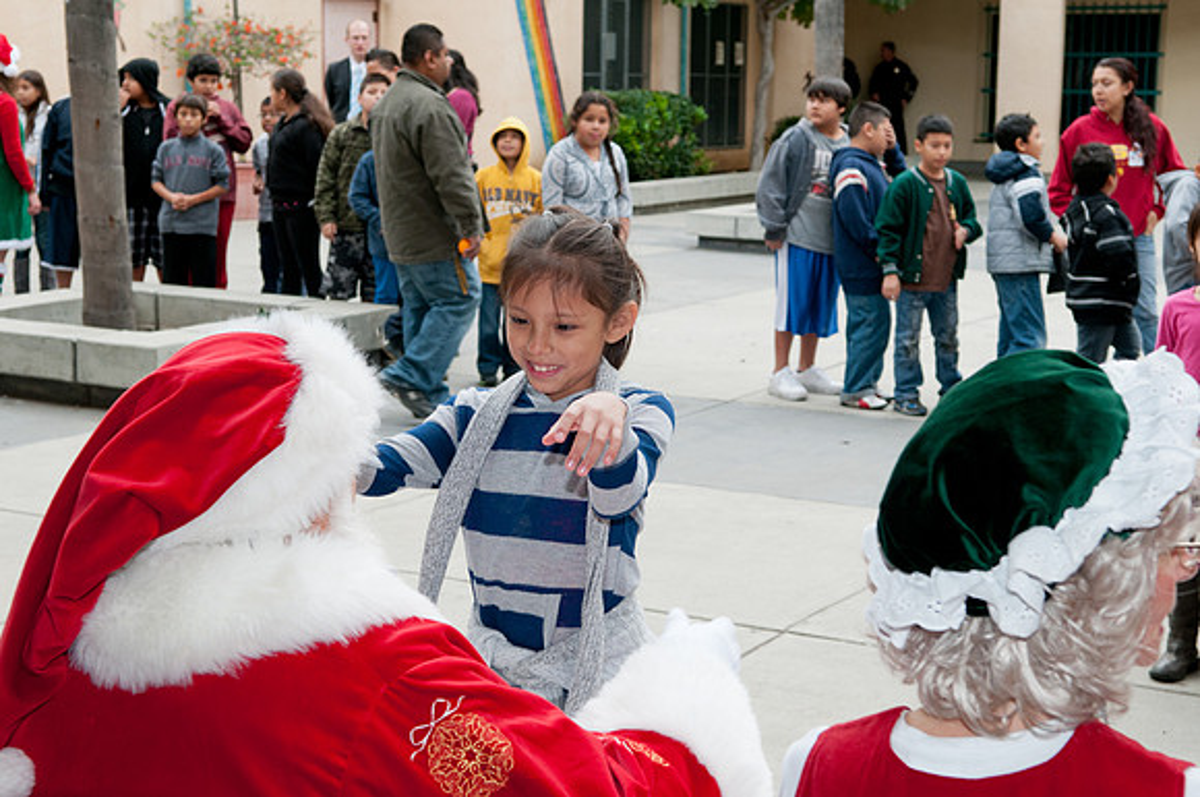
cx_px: 600
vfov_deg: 23.7
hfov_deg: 35.1
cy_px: 398
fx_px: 1897
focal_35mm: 57
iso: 320
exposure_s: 1/160
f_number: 6.3
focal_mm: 38
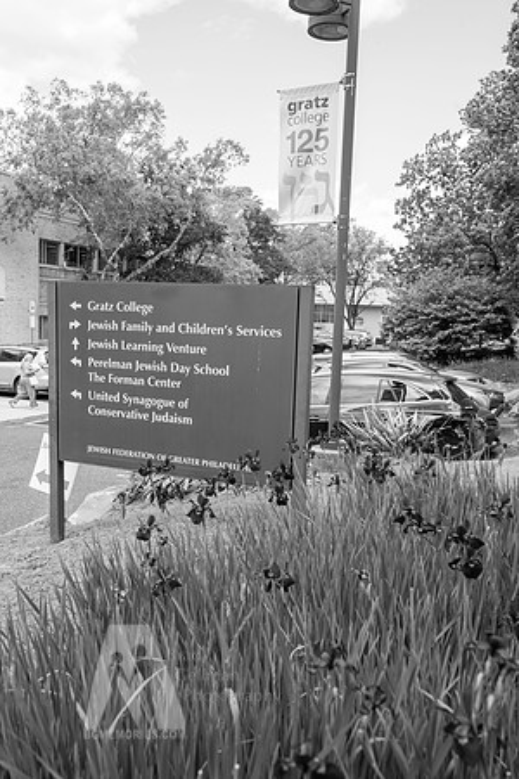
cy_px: 390
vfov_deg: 55.8
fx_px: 735
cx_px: 260
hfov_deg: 38.9
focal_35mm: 34
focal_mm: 34
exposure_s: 1/125
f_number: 6.3
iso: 200
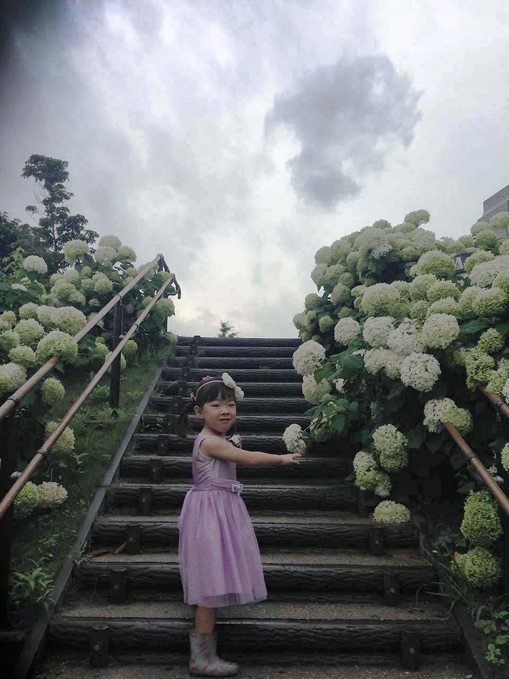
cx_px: 254
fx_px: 647
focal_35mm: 33
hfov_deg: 42.9
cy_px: 340
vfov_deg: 55.4
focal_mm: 4.12
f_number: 2.4
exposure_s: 1/1022
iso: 50
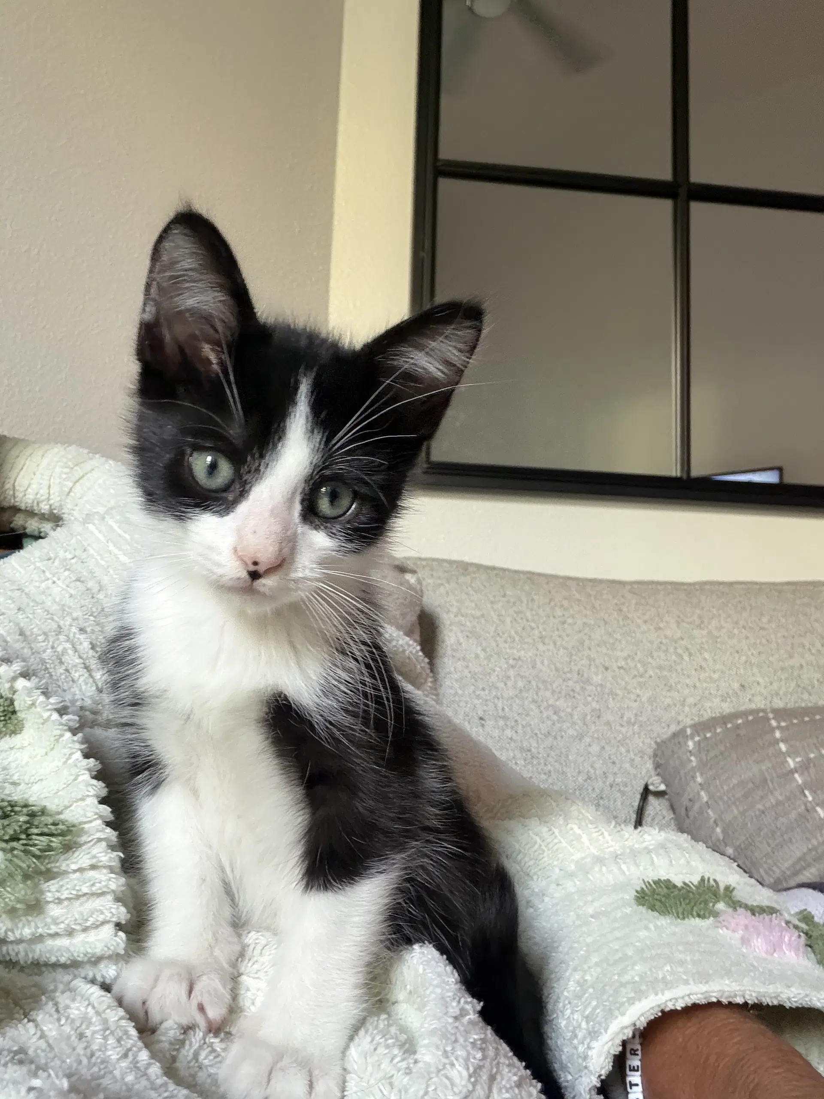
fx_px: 952
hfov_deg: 46.8
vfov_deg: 60.0
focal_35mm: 30
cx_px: 412
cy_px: 550
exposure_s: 1/30
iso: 320
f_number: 1.9
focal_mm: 2.71
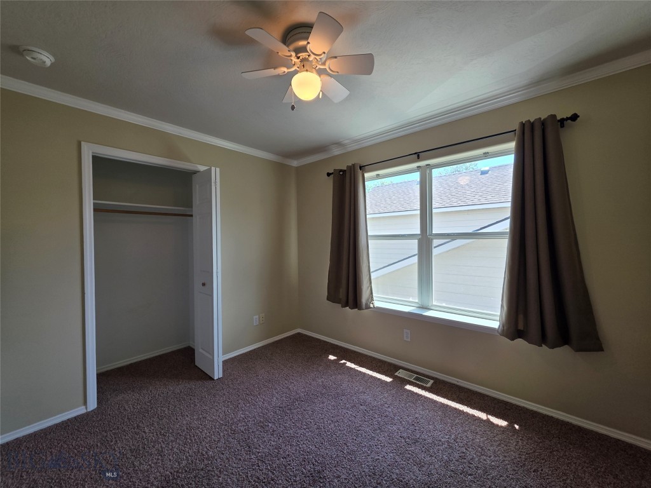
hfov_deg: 106.2
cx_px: 326
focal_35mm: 13
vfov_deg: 89.9
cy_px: 244
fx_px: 244
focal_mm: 2.2
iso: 25
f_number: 1.9
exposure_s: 1/120
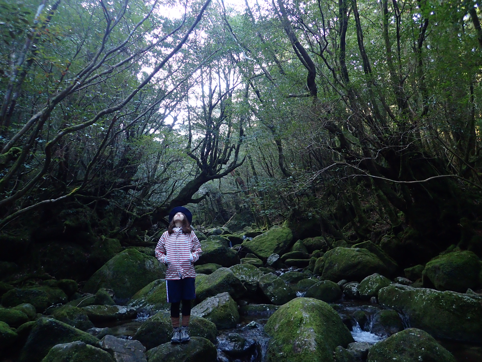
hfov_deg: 69.4
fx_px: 348
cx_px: 241
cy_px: 181
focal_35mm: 25
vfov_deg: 54.9
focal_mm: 4.5
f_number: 2
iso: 400
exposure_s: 1/100
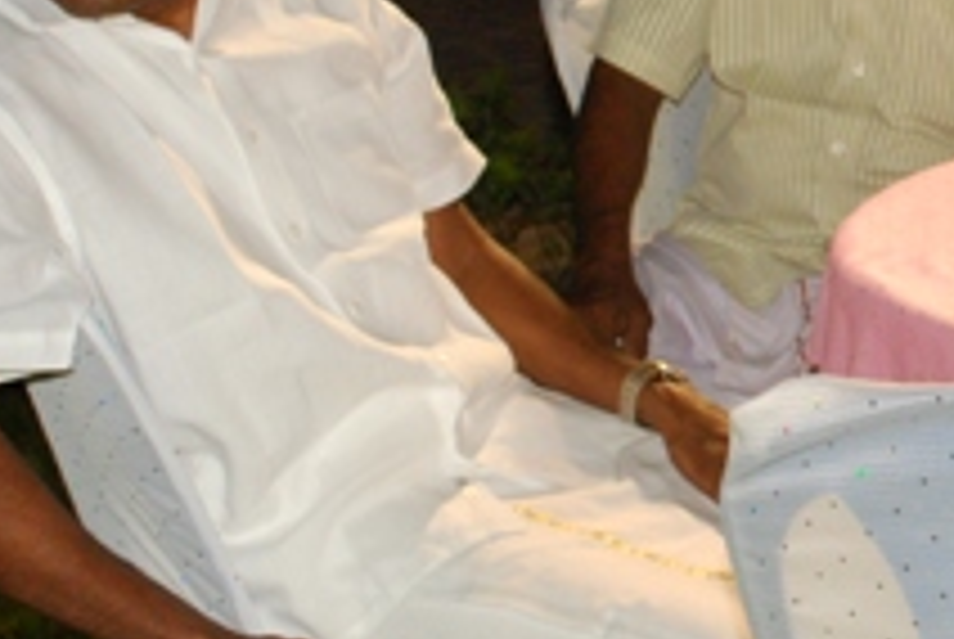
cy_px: -45
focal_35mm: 169
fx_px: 4485
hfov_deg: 11.7
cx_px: 1366
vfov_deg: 8.1
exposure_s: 1/60
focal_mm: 32
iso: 800
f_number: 7.1
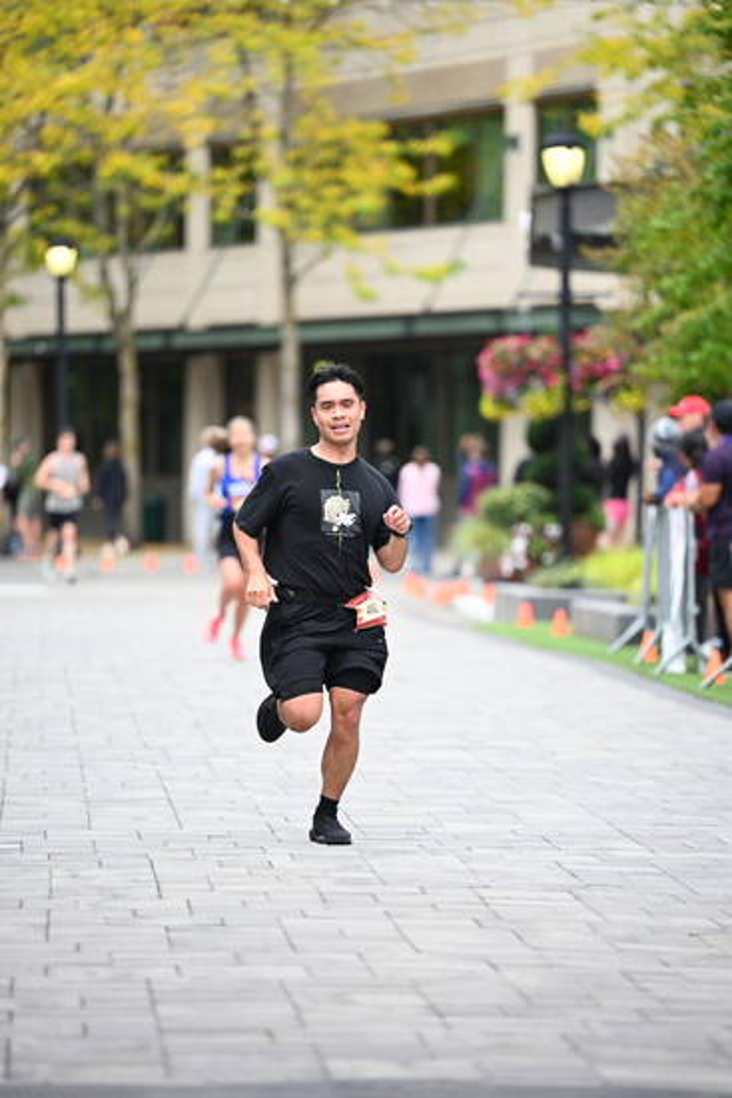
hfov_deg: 7.9
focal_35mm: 175
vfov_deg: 11.7
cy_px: 549
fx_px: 5334
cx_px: 366
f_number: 2.8
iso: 800
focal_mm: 175
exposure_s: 1/1600
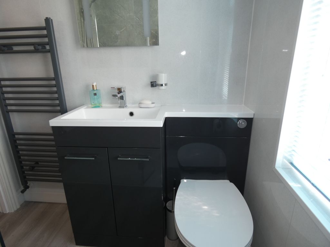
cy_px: 124
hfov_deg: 81.7
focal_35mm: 20
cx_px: 165
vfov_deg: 66.0
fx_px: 191
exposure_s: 1/80
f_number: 2.8
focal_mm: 3.6
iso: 80
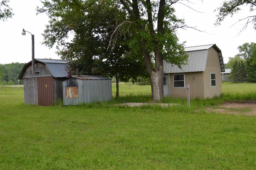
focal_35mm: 42
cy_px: 85
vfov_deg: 31.9
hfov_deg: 46.4
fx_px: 299
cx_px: 128
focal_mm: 28
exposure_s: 1/200
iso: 100
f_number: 6.3
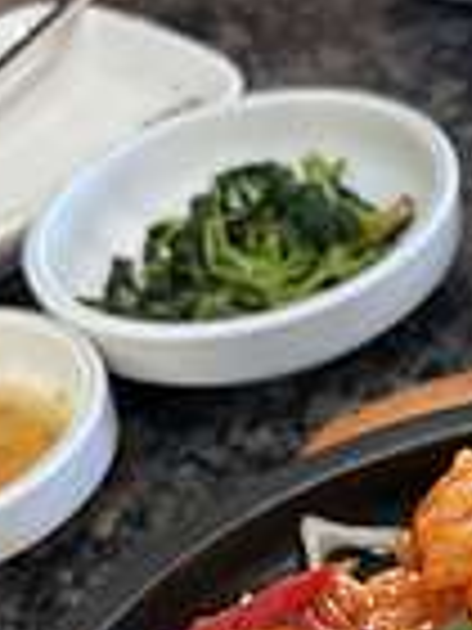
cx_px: 521
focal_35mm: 89
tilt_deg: -47.2
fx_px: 1618
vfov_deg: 20.9
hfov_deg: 16.1
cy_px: 698
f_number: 1.6
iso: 160
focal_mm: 5.96
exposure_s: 1/50
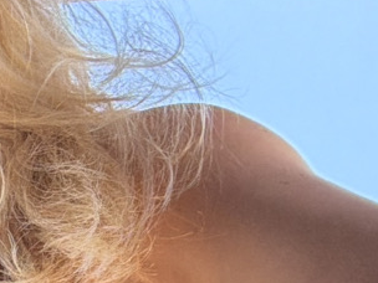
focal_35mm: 92
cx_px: -277
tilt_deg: +31.9
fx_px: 1005
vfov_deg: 15.7
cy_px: 307
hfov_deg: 17.7
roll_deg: -6.5
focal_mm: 2.22
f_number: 2.2
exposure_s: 1/770
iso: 25
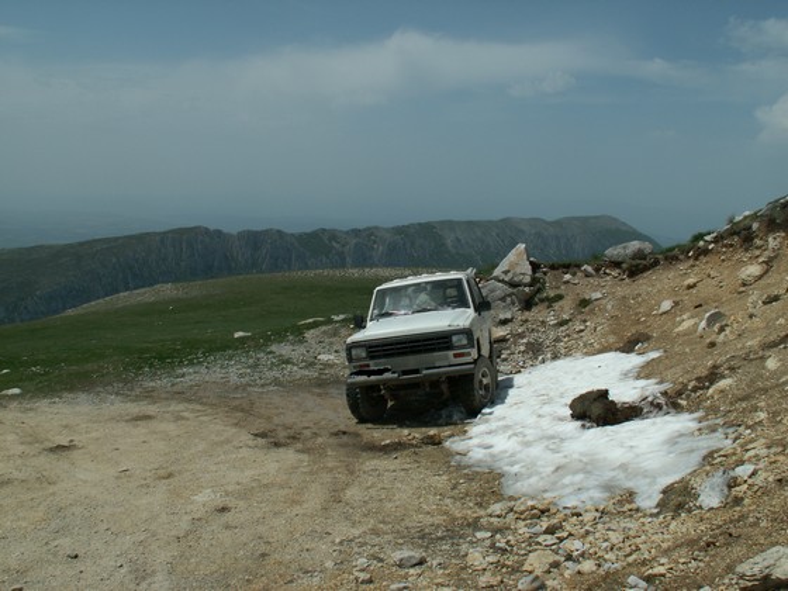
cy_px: 296
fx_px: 797
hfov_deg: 52.6
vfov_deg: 40.7
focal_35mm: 35
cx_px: 394
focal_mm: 5.86
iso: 50
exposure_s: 1/800
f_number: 5
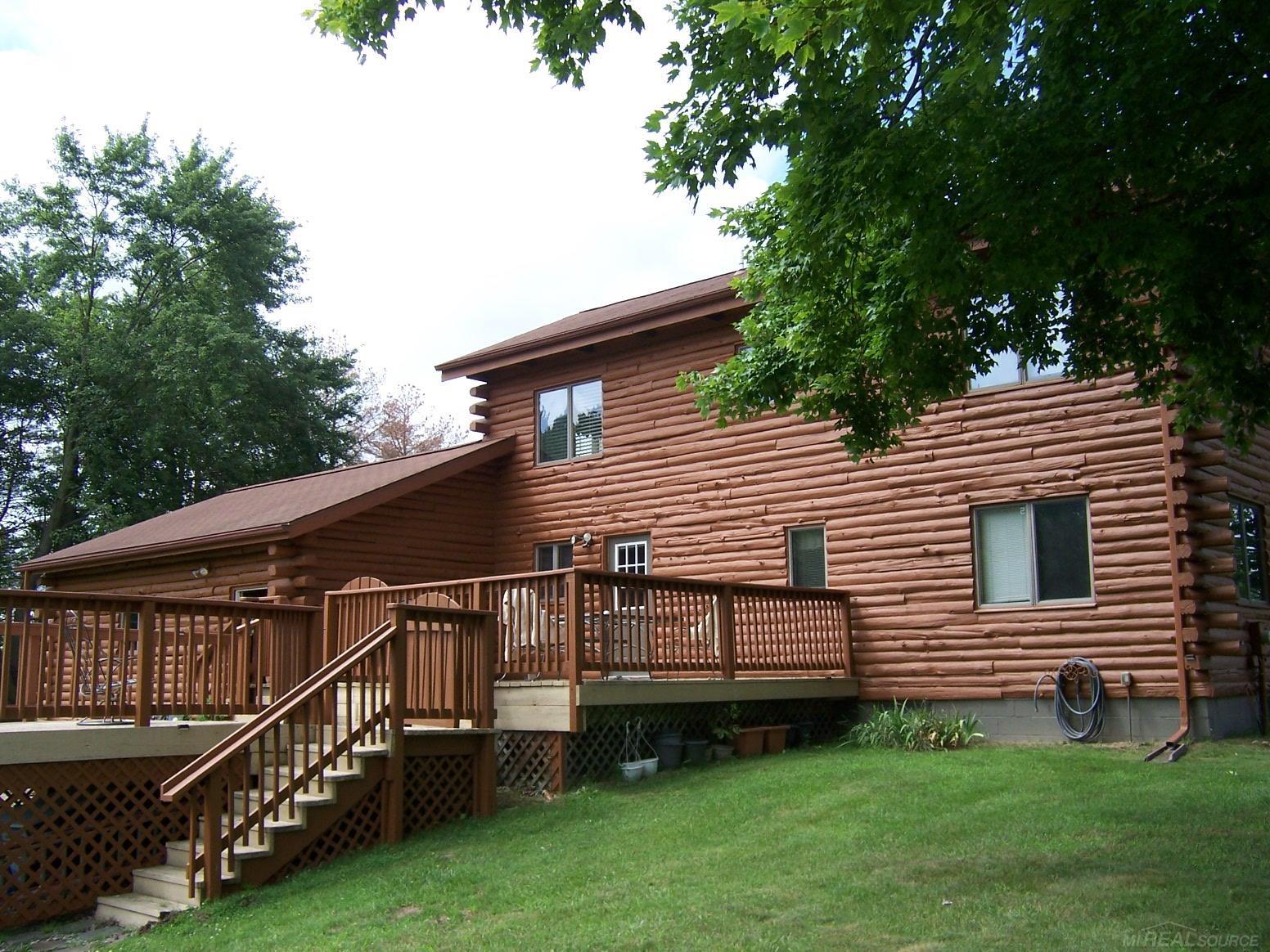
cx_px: 635
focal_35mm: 33
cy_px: 476
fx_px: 1211
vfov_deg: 42.9
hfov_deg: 55.4
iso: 80
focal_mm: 5.5
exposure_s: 1/500
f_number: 3.4
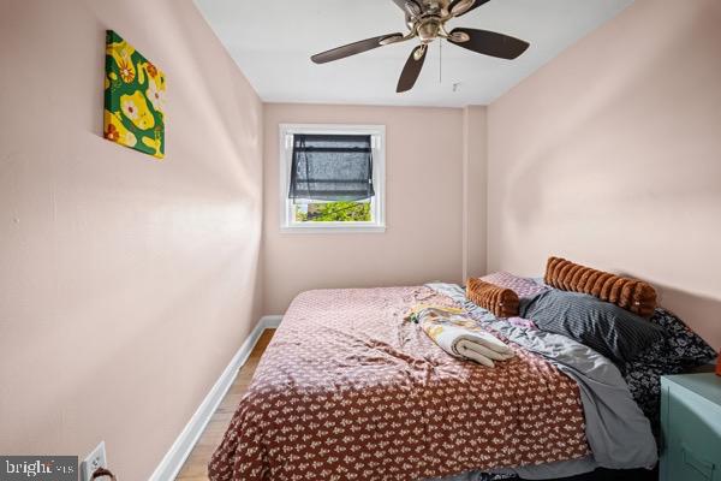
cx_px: 360
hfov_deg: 112.6
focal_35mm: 12
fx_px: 240
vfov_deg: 90.0
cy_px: 240
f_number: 8
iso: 2500
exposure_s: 1/15
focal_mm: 12
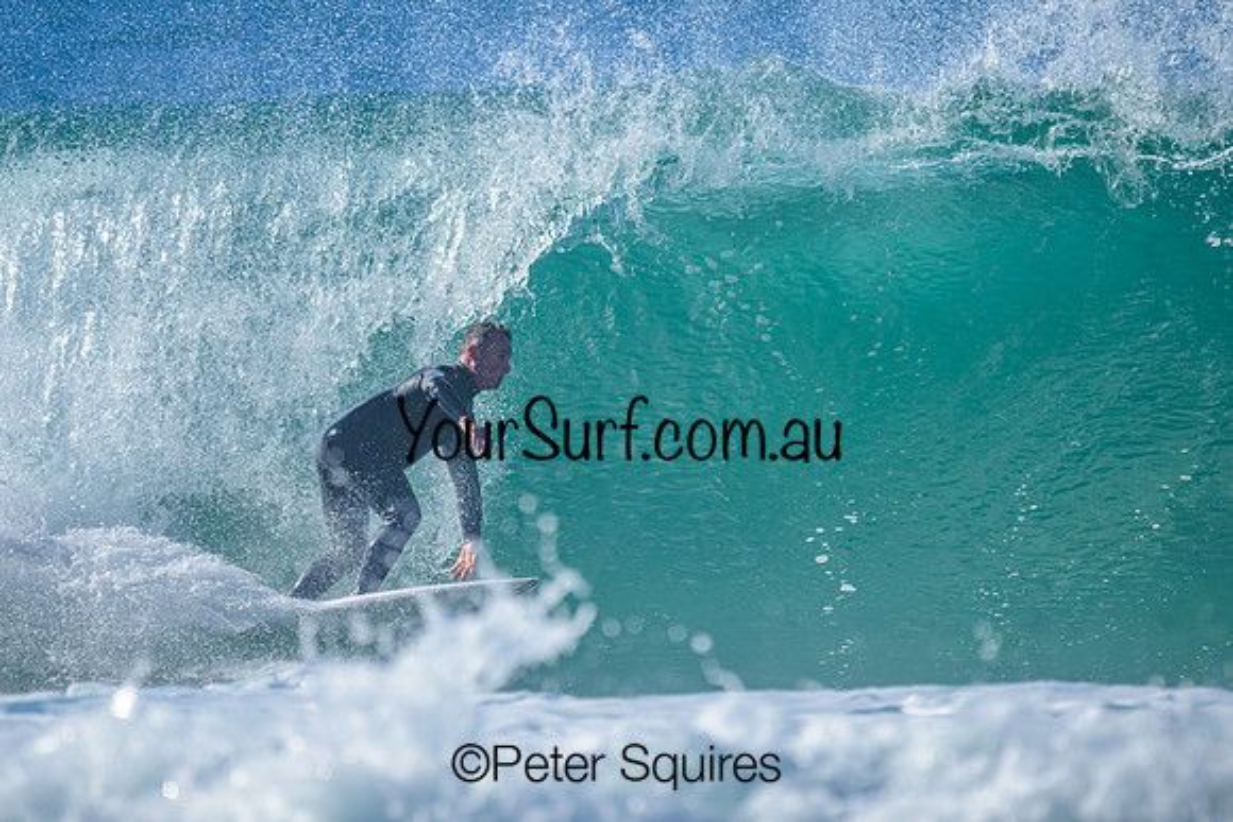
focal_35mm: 1027
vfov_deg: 1.3
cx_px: 629
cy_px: 378
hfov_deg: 2.0
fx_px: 35183
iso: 220
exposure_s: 1/2000
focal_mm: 800
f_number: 6.3
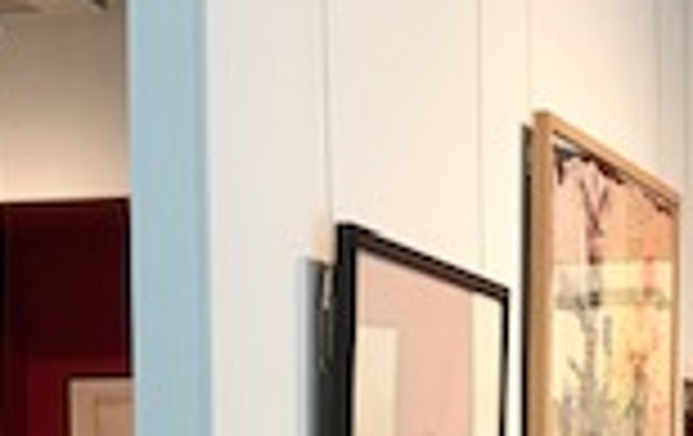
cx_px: 382
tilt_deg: -2.8
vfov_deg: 10.4
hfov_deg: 16.9
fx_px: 2328
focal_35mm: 123
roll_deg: -0.7
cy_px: 589
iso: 25
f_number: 1.8
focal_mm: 3.99
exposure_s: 1/30
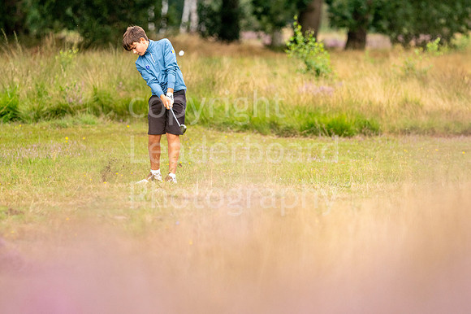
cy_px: 157
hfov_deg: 4.6
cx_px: 236
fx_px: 5884
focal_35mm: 450
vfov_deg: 3.1
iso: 320
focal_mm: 300
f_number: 4
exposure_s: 1/1250
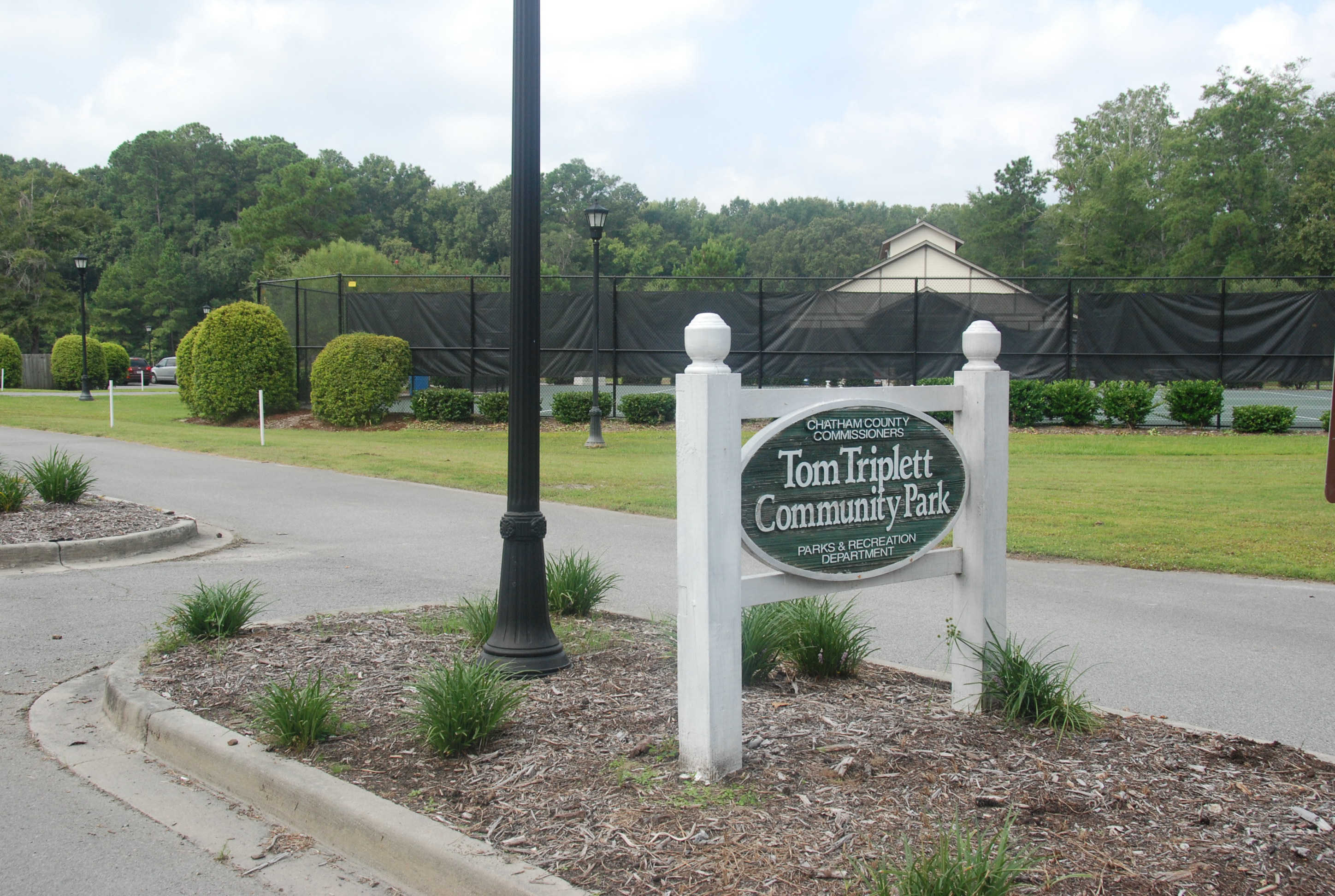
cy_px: 448
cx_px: 668
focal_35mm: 39
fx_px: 1449
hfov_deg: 49.5
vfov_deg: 34.4
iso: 400
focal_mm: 26
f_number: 9
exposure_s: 1/320
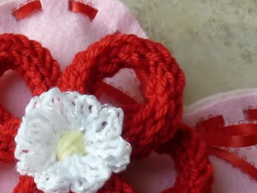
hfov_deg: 25.3
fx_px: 549
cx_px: 11
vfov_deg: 18.6
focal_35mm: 74
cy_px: 247
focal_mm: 4.1
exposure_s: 1/30
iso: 160
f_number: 3.3
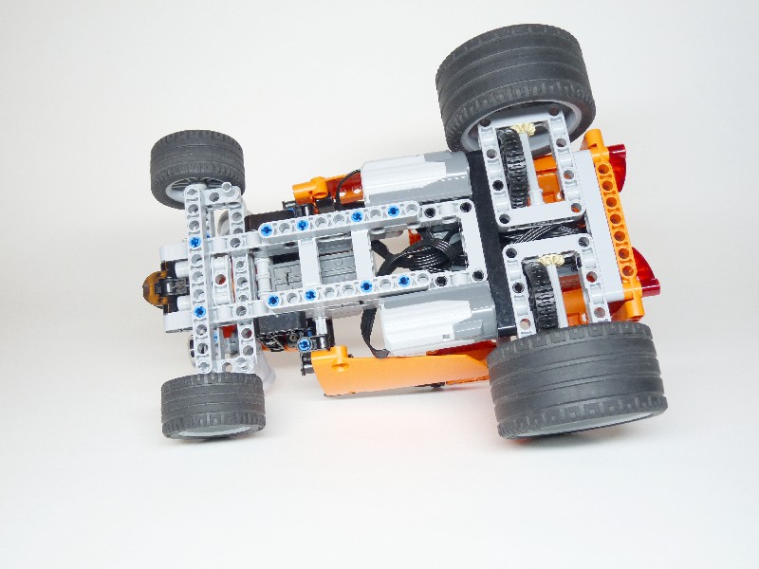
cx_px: 380
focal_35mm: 36
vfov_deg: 39.7
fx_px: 789
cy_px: 284
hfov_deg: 51.4
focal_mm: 6.4
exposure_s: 1/15
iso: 100
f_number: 3
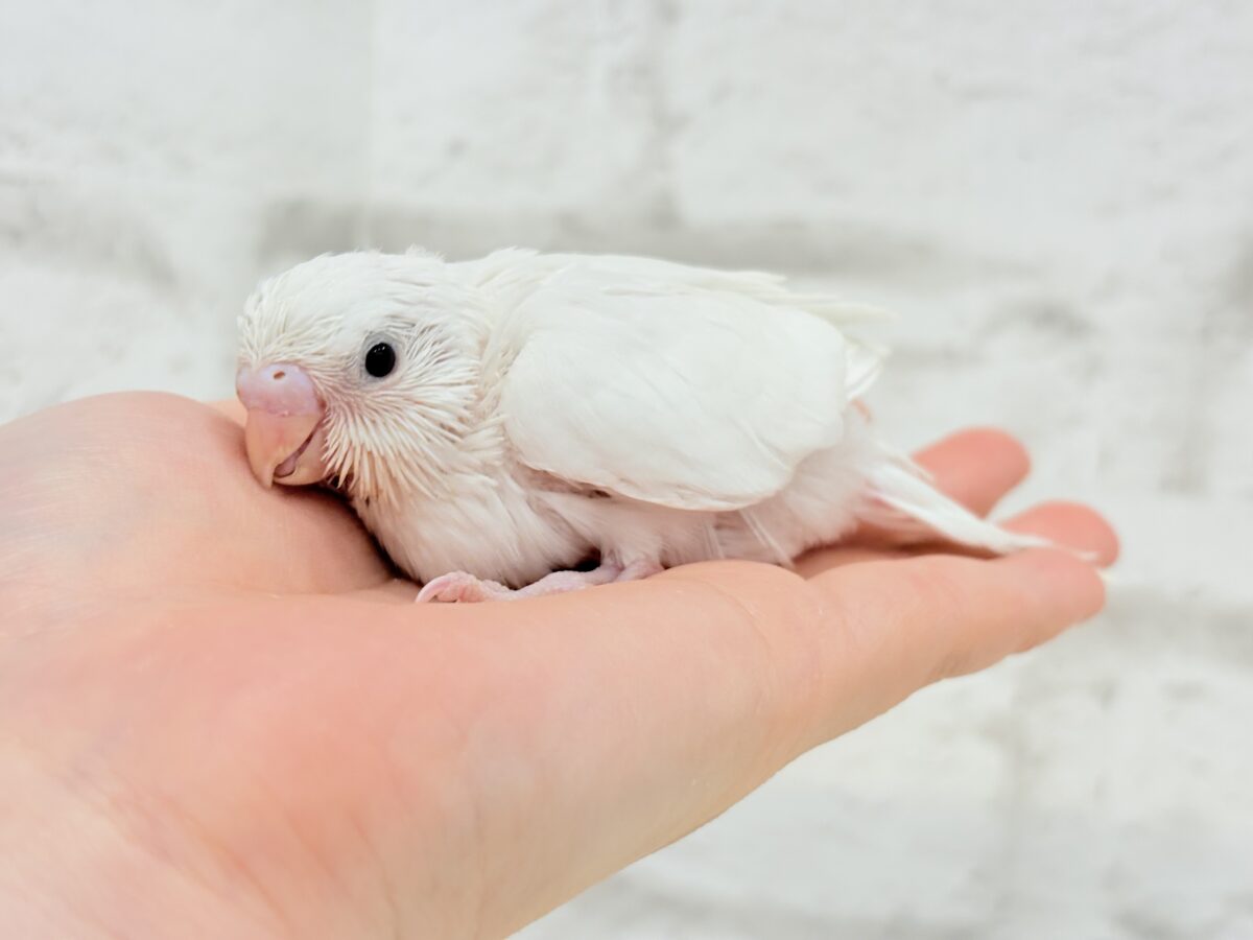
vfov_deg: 28.0
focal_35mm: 52
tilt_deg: -4.7
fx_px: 1882
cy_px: 470
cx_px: 626
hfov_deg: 36.8
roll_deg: -1.0
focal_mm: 5.96
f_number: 1.6
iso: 50
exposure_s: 1/100
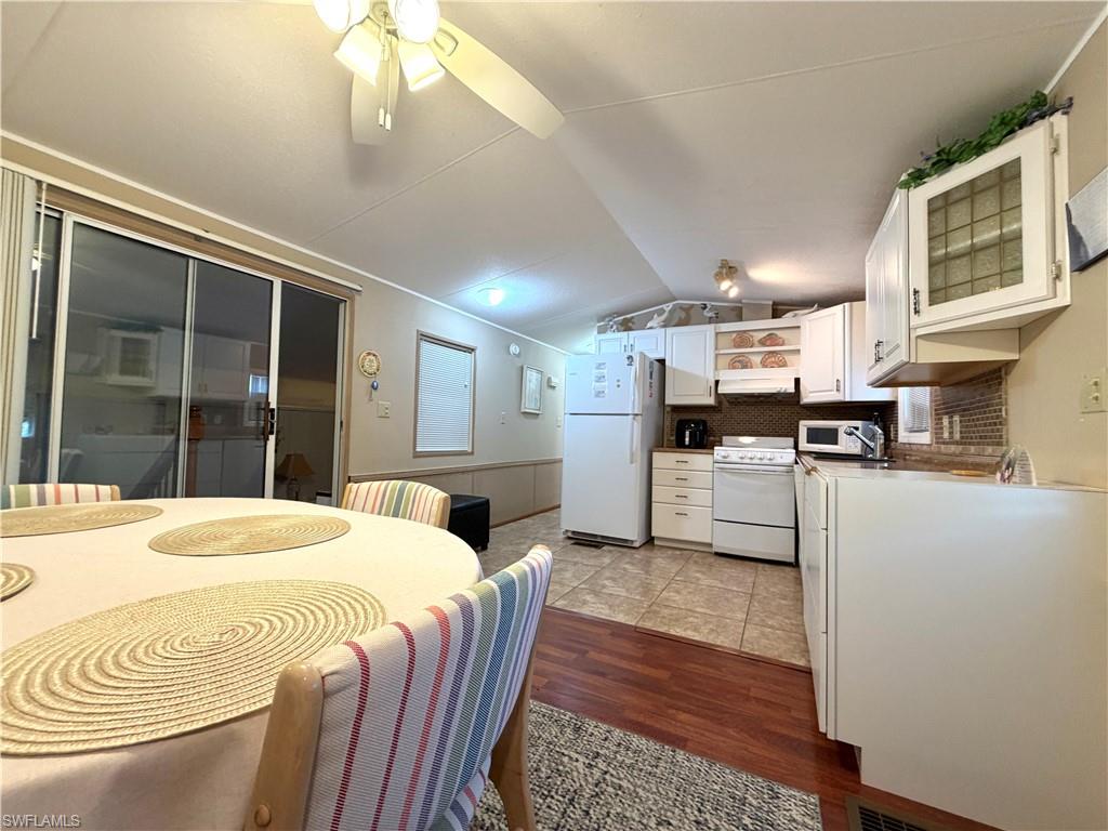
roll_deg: -1.5
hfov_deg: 102.1
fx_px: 448
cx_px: 554
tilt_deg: +1.7
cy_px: 416
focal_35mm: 14
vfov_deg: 85.7
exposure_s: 1/60
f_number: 2.2
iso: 200
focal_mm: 2.22
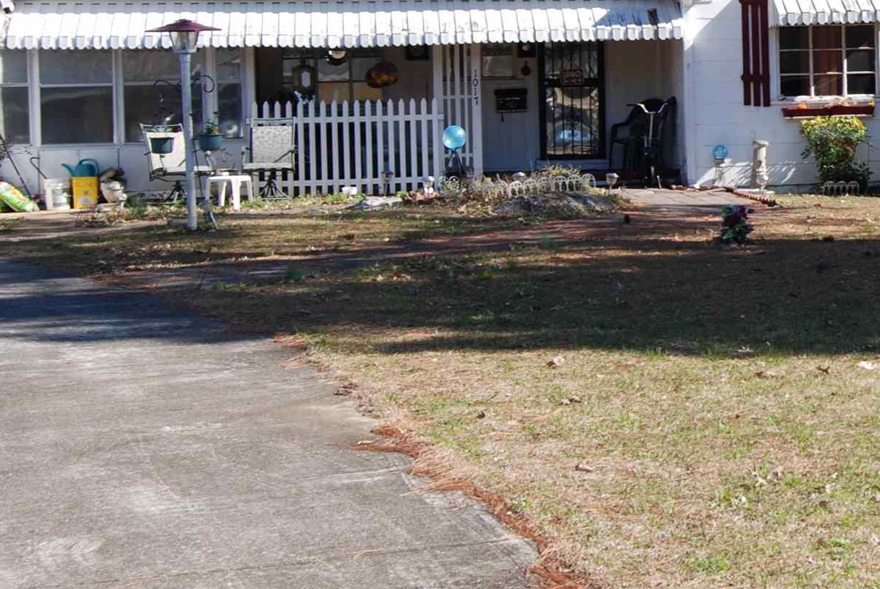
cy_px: 86
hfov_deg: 21.8
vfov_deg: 15.6
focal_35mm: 87
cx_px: 1022
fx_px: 2135
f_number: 7.1
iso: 100
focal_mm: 23
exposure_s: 1/200
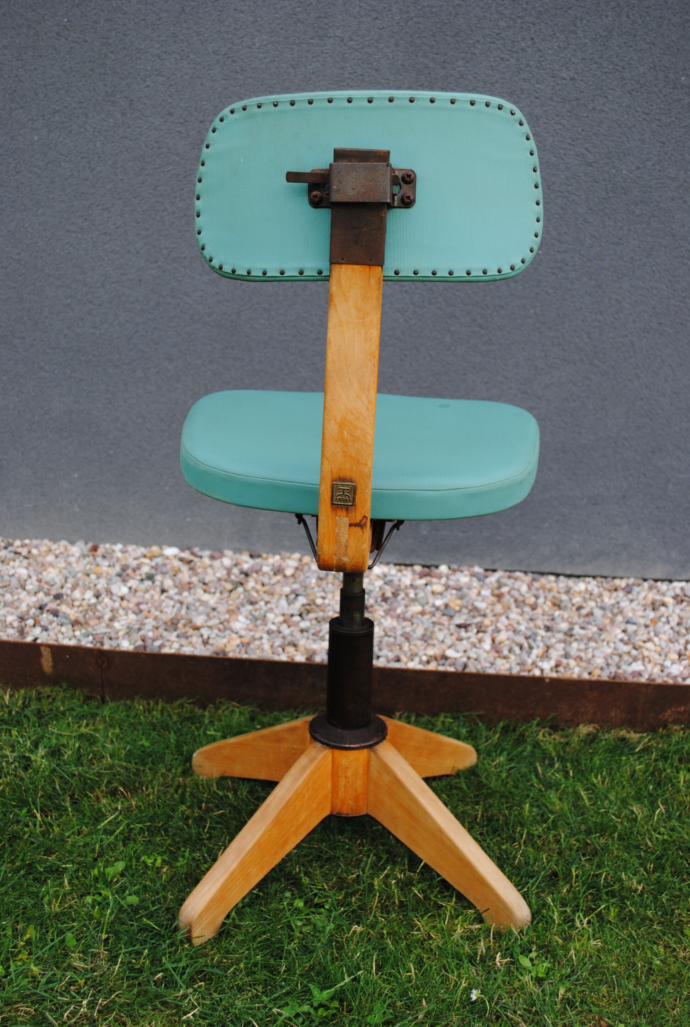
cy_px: 514
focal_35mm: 42
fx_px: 1202
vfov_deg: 46.3
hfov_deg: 32.0
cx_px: 345
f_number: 5.6
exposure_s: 1/125
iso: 110
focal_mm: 28
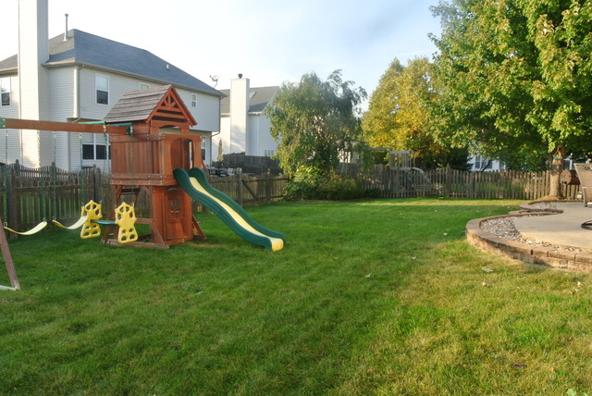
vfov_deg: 48.0
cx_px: 296
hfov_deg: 67.3
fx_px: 444
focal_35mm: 27
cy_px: 198
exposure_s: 1/60
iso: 400
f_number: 14
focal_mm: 10
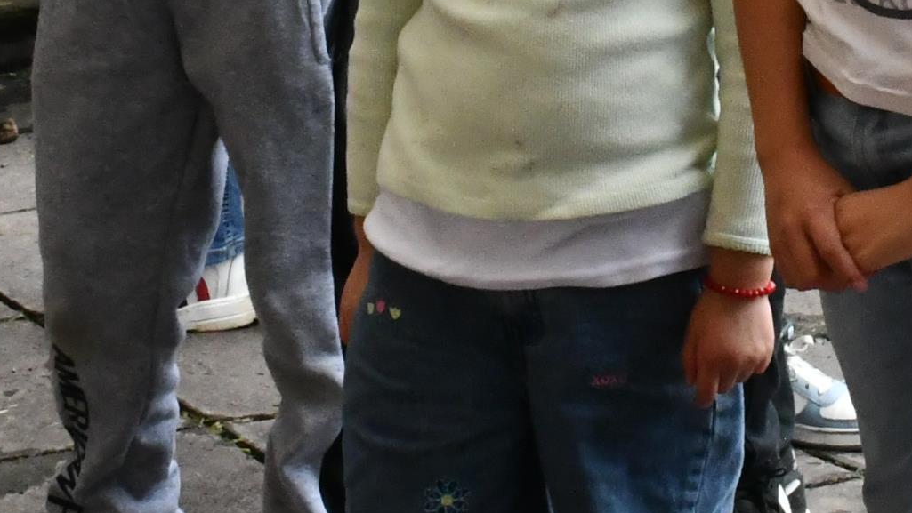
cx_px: 739
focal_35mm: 192
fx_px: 4644
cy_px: -30
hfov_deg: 11.2
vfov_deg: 6.3
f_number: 20
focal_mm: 30
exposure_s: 1/250
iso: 3200
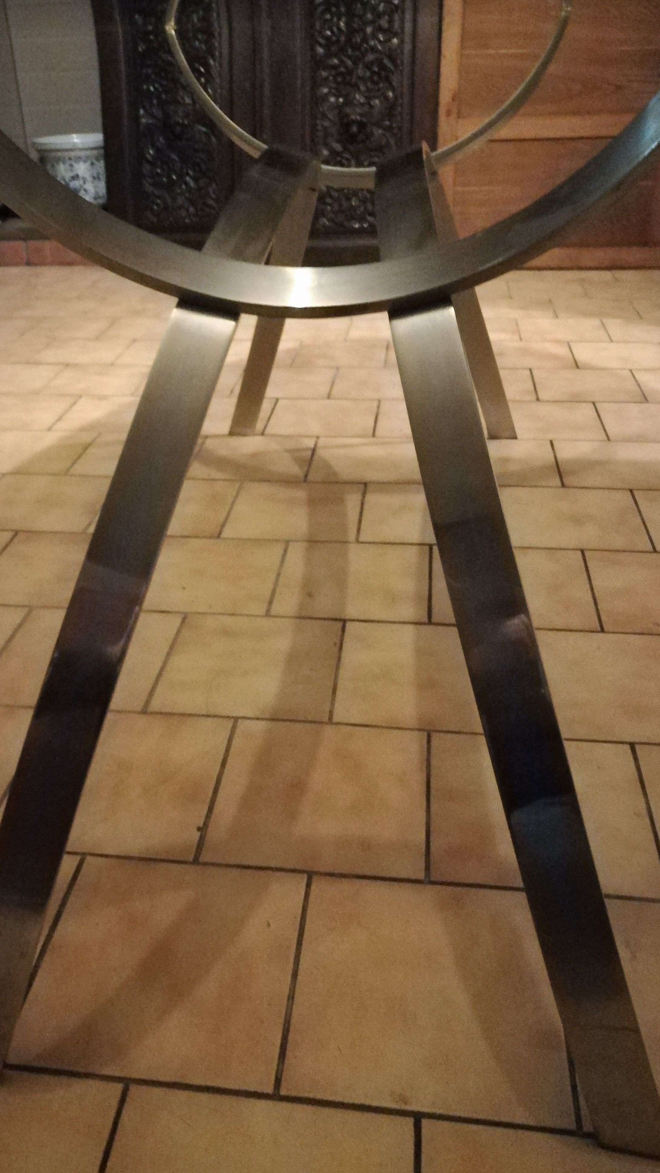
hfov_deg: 40.1
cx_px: 281
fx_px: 902
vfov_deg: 66.1
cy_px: 574
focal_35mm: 29
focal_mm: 3.83
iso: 3200
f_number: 2.2
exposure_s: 1/14.3
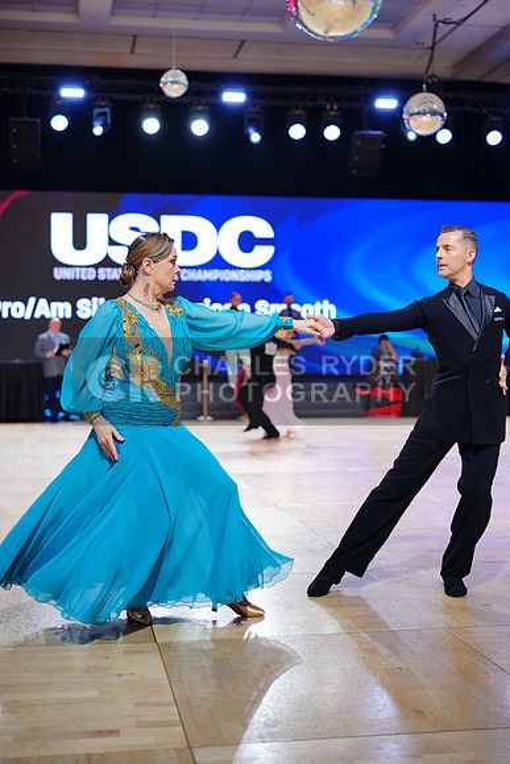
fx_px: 1062
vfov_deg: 39.6
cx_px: 255
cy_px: 382
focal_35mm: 50
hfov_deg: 27.0
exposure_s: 1/400
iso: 320
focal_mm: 50
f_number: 2
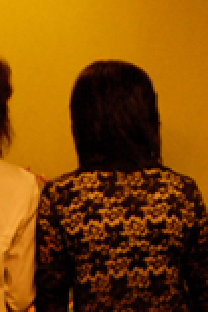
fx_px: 1513
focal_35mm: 175
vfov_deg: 11.2
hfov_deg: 7.8
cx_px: 13
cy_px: 498
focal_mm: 28
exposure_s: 1/125
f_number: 2
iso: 800
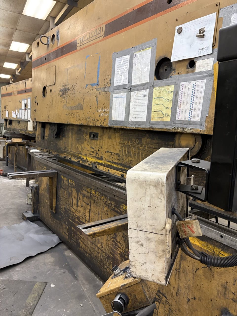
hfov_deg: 53.1
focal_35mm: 26
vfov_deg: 67.3
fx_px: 237
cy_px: 158
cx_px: 118
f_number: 1.6
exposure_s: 1/60
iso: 200
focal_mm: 6
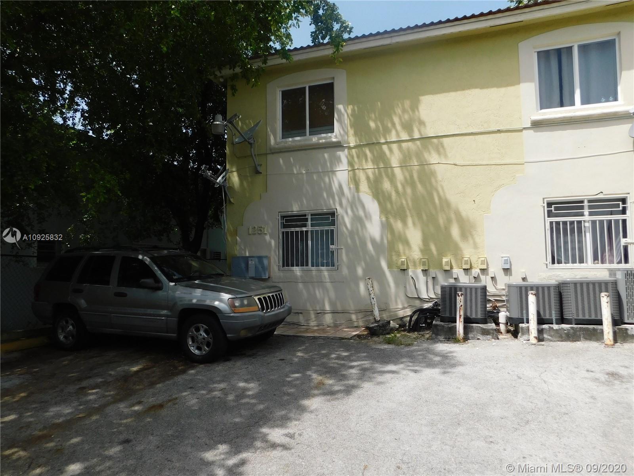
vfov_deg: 58.9
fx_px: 421
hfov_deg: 73.9
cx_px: 317
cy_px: 238
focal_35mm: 23
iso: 125
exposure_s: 1/400
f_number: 6
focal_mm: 4
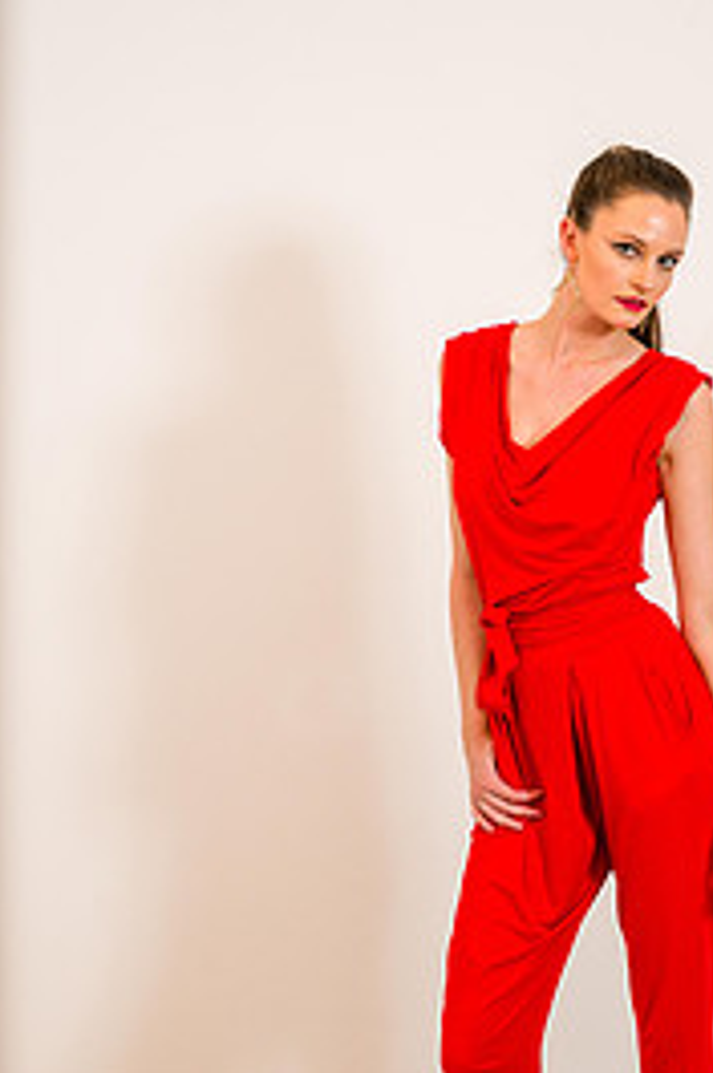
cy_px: 648
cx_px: 569
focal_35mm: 68
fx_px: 2025
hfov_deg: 19.8
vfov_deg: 29.6
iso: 500
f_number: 6.3
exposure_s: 1/250
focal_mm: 40
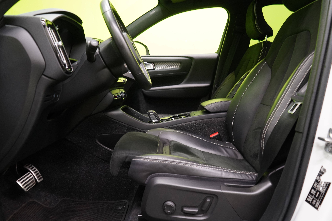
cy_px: 110
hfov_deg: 65.5
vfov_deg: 46.4
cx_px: 166
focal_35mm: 28
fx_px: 258
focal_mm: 28
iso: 1250
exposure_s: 1/20
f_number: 5
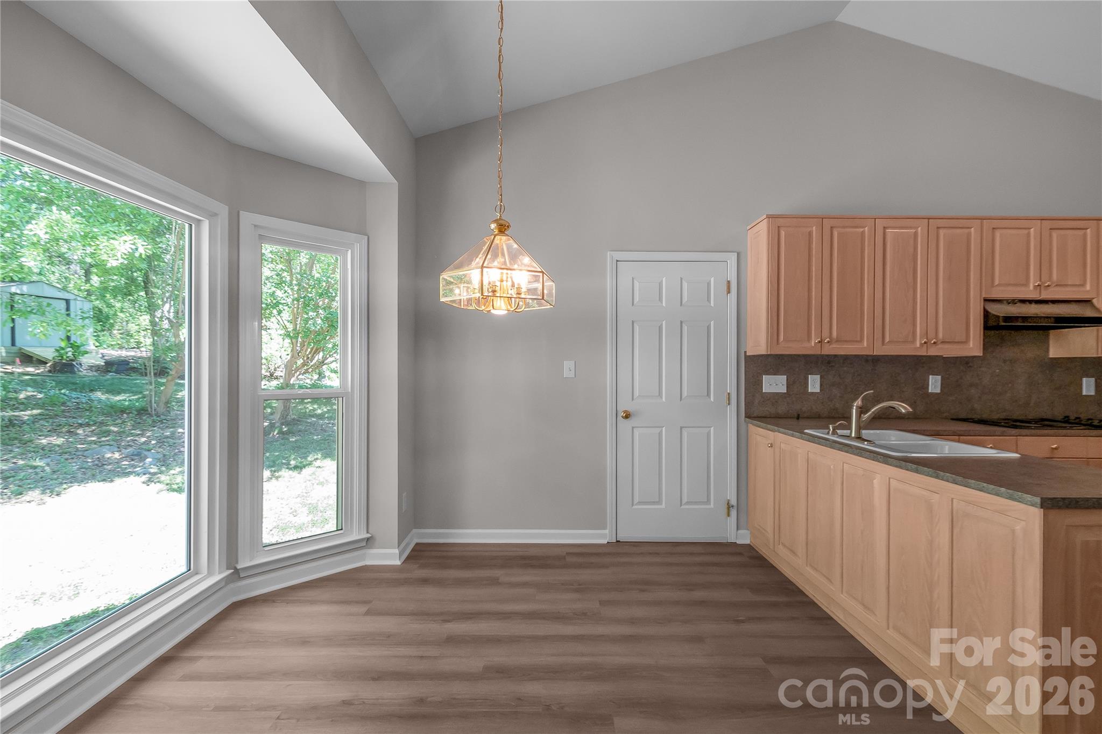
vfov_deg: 77.3
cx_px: 551
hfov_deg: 100.4
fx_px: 459
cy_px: 367
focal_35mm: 15
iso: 500
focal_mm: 10
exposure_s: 1/15
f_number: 8
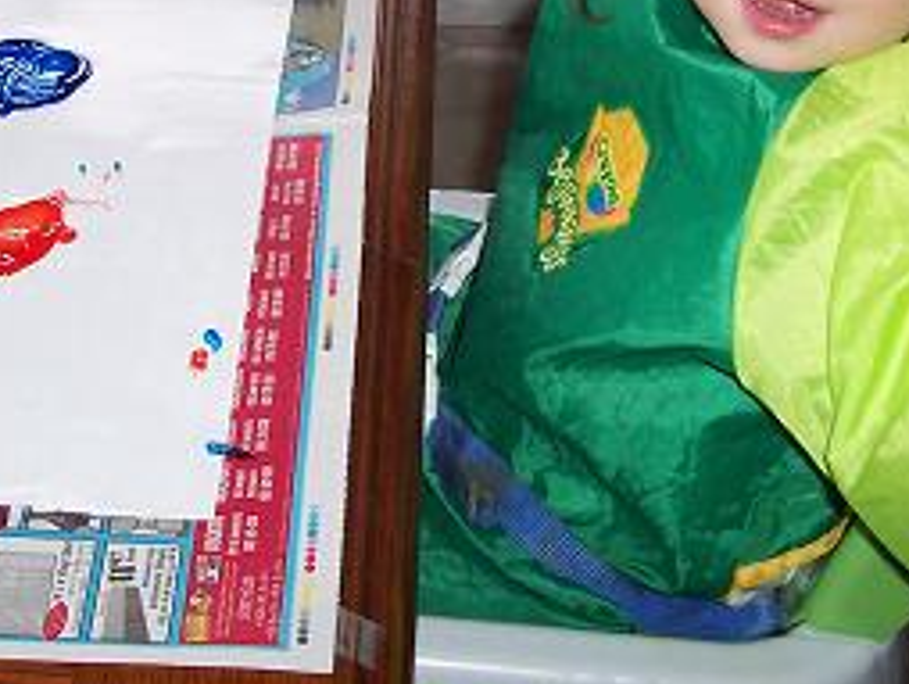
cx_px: 236
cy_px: 124
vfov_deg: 19.7
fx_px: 1945
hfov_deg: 26.0
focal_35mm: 74
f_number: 2.8
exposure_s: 1/60
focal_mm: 5.6
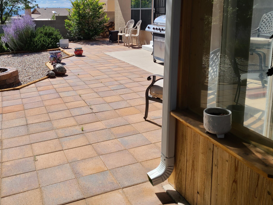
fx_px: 292
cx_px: 124
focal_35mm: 37
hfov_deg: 50.1
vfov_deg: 38.2
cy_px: 65
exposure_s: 1/2470
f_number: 1.8
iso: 40
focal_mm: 5.4
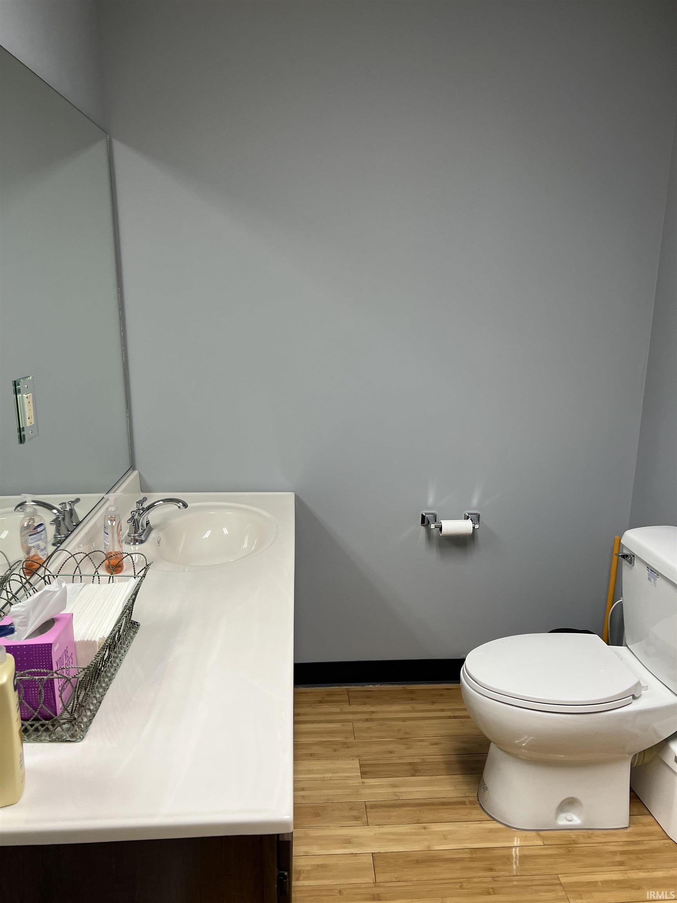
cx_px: 338
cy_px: 452
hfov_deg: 53.1
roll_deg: +0.1
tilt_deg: -11.0
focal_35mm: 26
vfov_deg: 67.3
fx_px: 678
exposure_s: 1/120
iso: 100
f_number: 1.5
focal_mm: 5.7
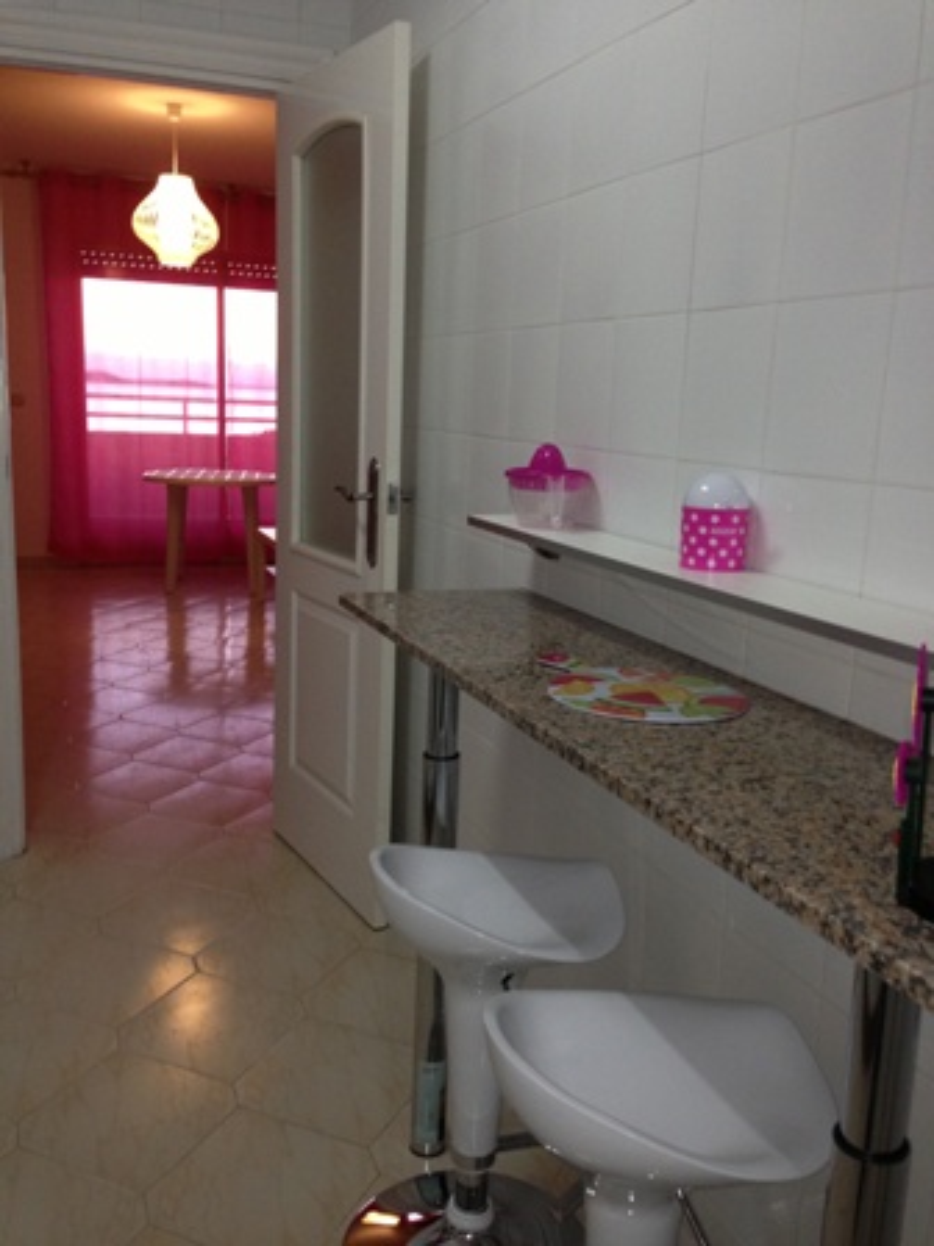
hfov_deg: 42.9
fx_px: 1187
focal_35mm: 33
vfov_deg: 55.4
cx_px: 467
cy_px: 623
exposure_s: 1/20
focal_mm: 4.13
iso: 125
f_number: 2.4
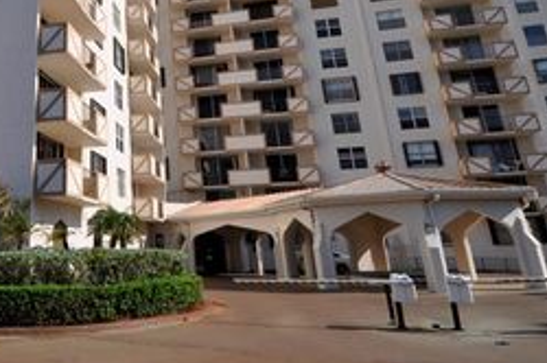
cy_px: 61
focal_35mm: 33
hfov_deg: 52.8
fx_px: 501
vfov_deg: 38.1
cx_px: 94
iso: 200
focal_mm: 11
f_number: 10
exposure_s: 1/400
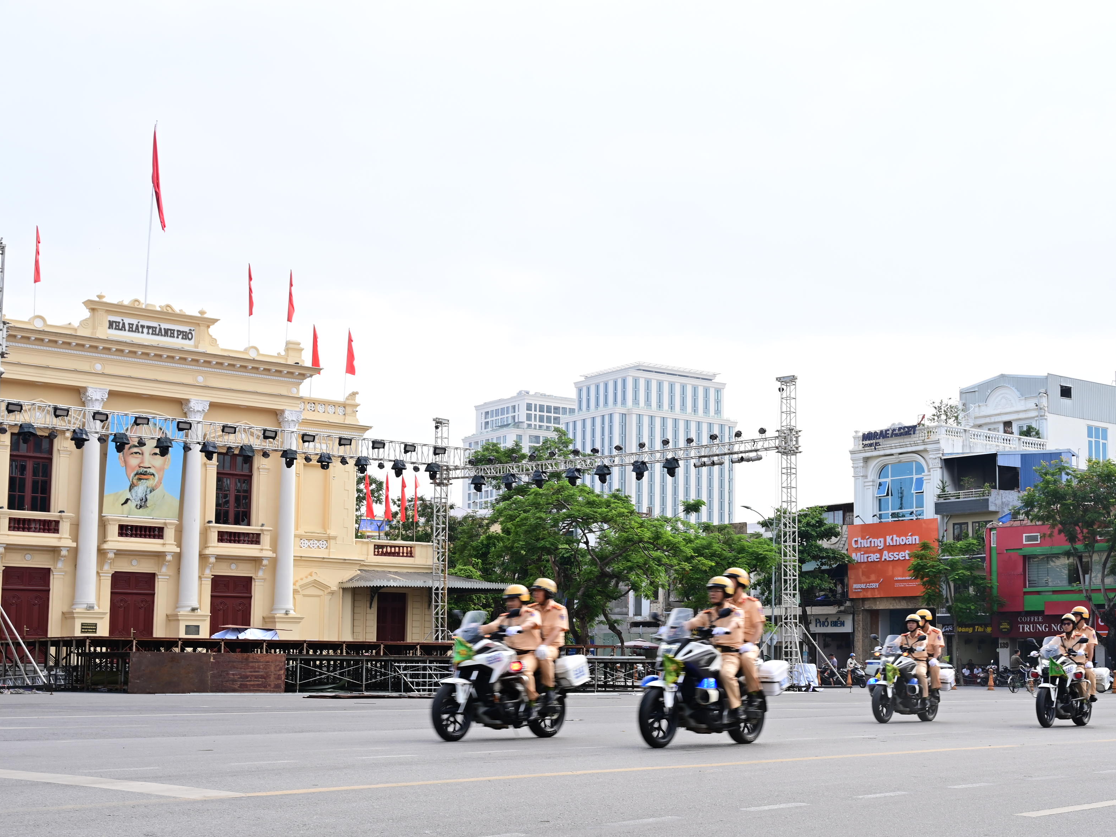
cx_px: 658
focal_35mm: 48
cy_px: 492
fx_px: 1537
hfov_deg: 39.8
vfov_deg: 30.4
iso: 160
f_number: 9
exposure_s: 1/100
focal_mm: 34.5
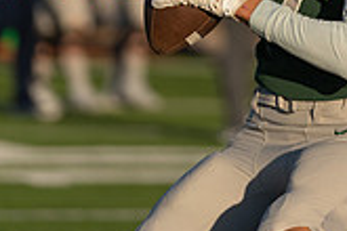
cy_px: -106
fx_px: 6226
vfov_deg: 2.1
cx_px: 305
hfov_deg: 3.2
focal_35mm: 646
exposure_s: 1/2000
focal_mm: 170
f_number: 2.8
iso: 100
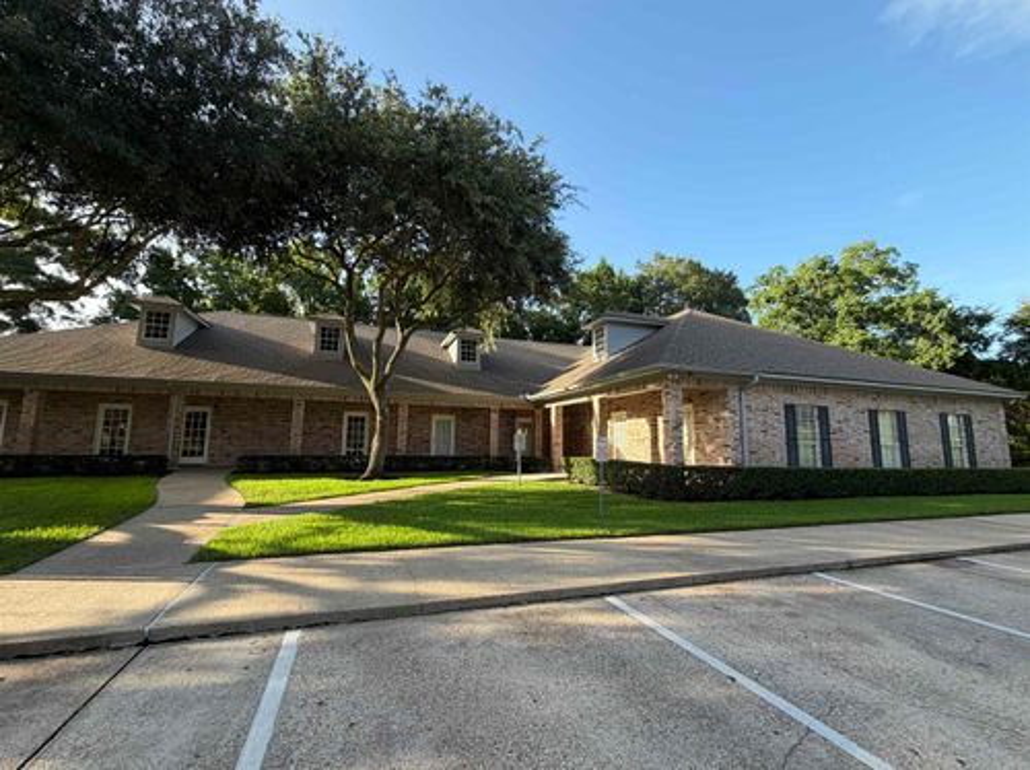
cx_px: 515
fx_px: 416
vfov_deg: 85.6
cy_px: 385
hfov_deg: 102.1
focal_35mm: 14
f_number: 2.2
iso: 50
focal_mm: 2.22
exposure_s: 1/411
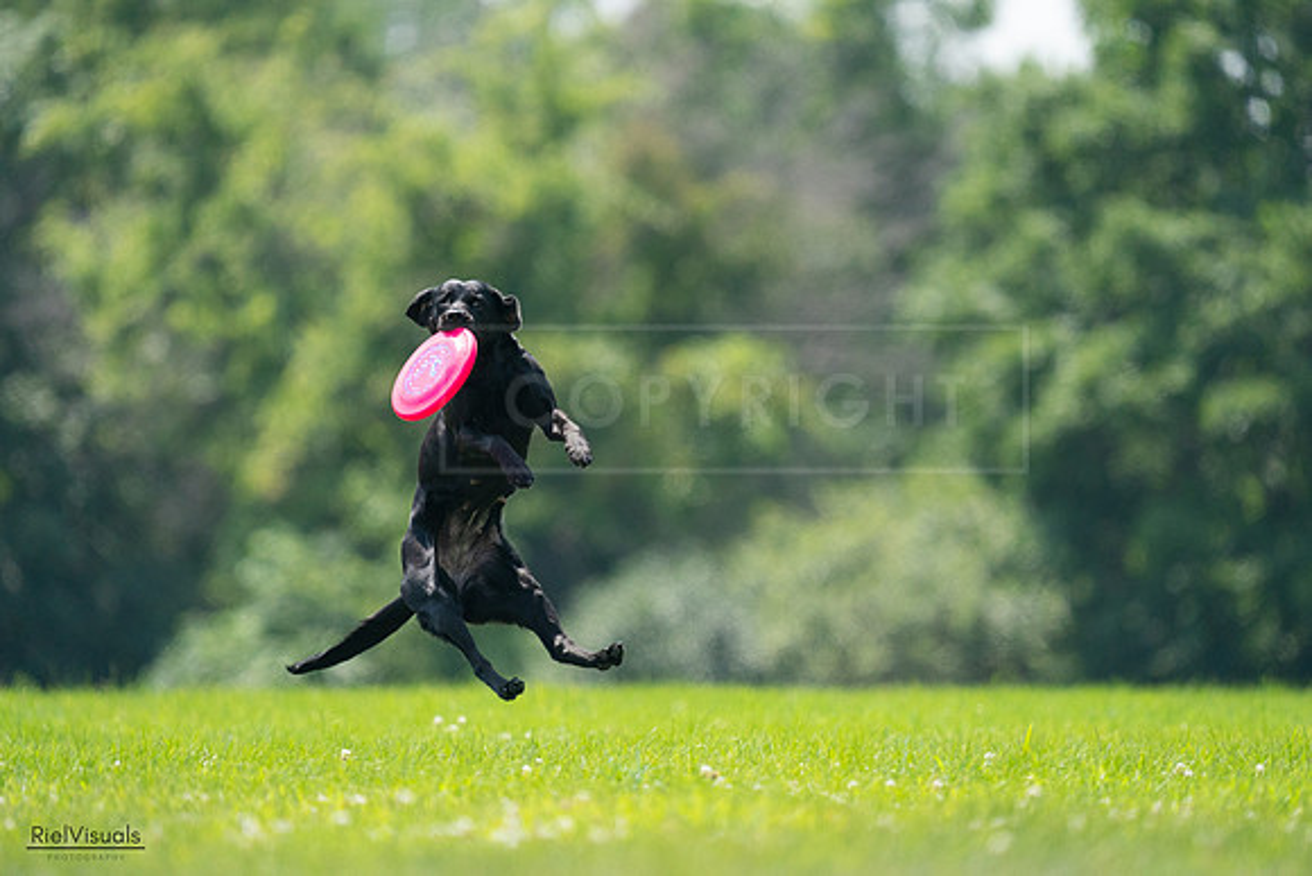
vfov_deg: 2.3
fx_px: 21871
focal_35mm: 600
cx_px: 656
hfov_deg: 3.4
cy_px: 438
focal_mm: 600
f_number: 6.3
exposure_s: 1/4000
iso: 2500
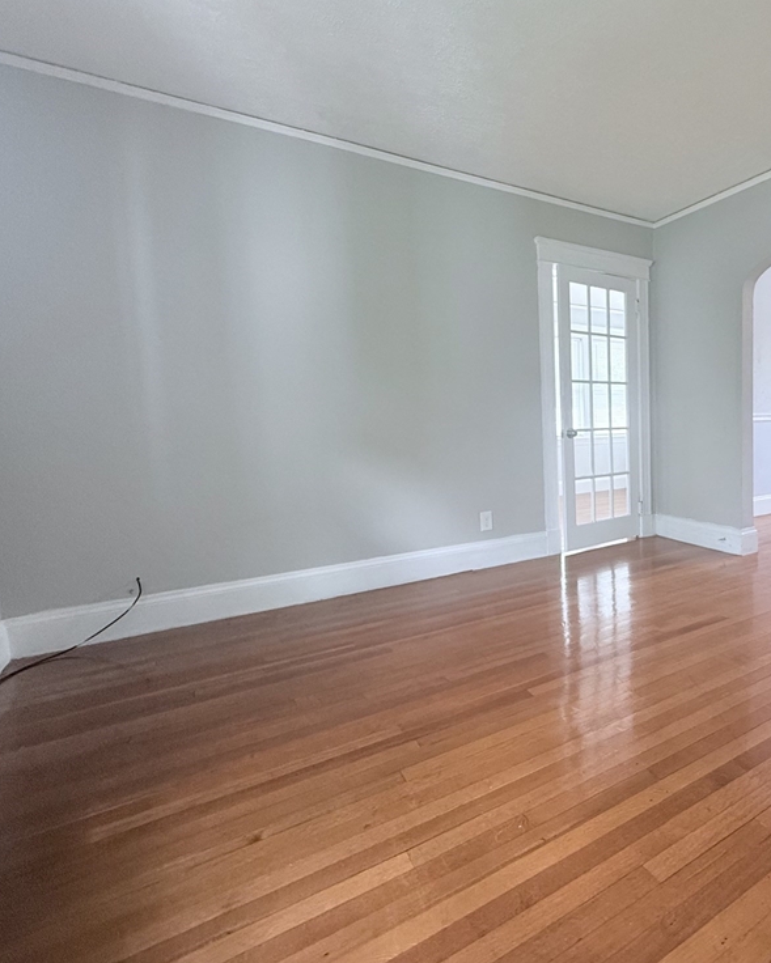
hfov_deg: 66.0
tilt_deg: -4.9
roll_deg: +2.5
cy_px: 467
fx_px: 542
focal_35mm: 19
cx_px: 588
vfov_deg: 83.3
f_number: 2.2
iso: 250
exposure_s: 1/120
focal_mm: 2.22
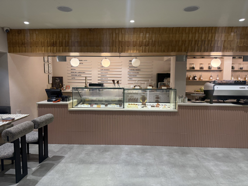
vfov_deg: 56.8
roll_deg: -0.6
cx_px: 124
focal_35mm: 24
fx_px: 172
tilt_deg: -5.1
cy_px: 93
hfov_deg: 71.6
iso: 200
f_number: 1.78
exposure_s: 1/100
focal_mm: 6.76
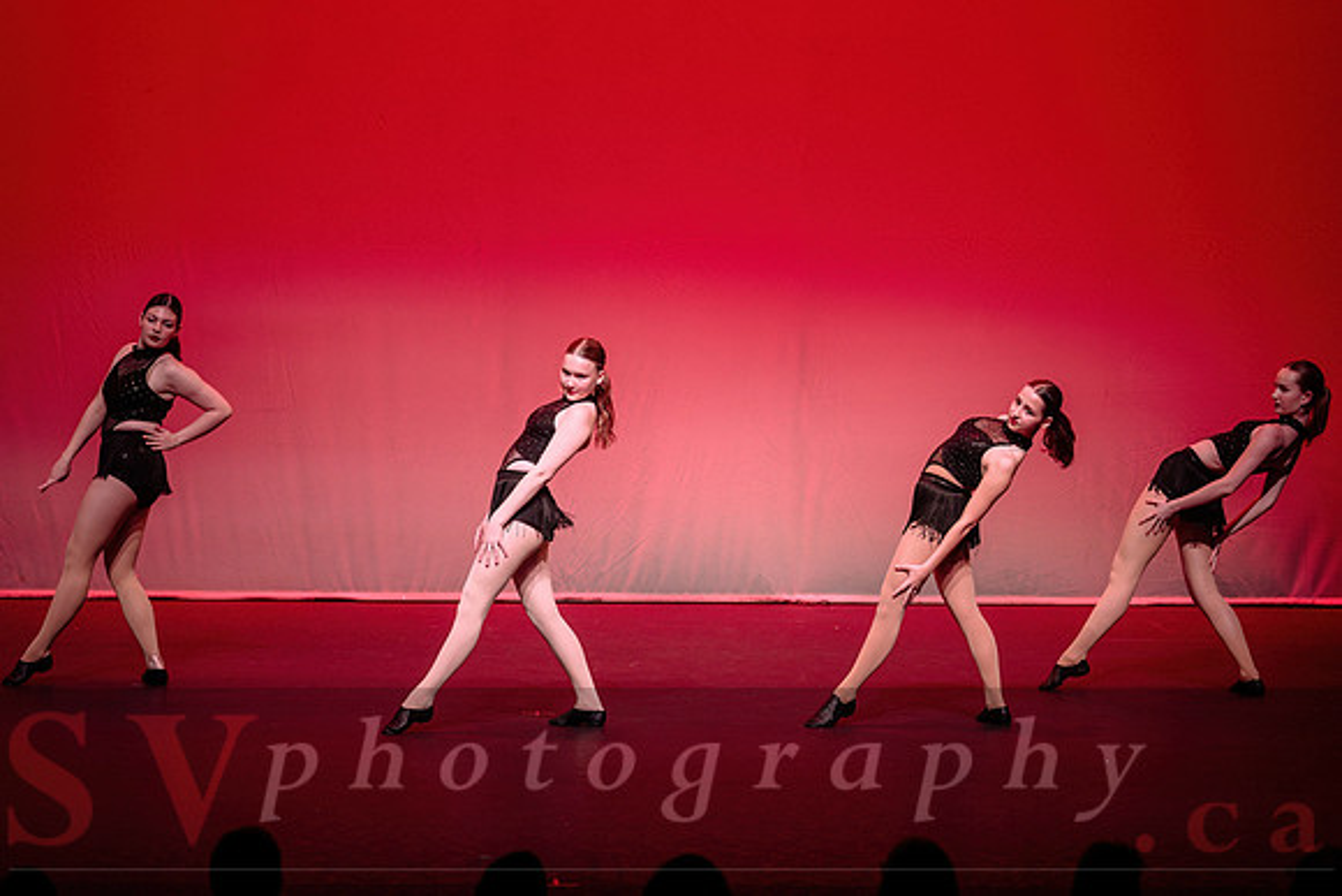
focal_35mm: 122
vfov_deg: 11.2
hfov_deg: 16.8
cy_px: 448
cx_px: 671
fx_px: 4549
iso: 1250
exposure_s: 1/500
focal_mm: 122
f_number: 2.8
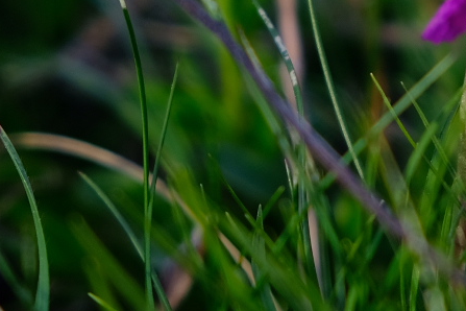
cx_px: 513
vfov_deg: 5.1
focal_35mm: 266
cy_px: -201
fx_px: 3443
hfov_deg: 7.7
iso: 200
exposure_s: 1/280
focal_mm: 44.4
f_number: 4
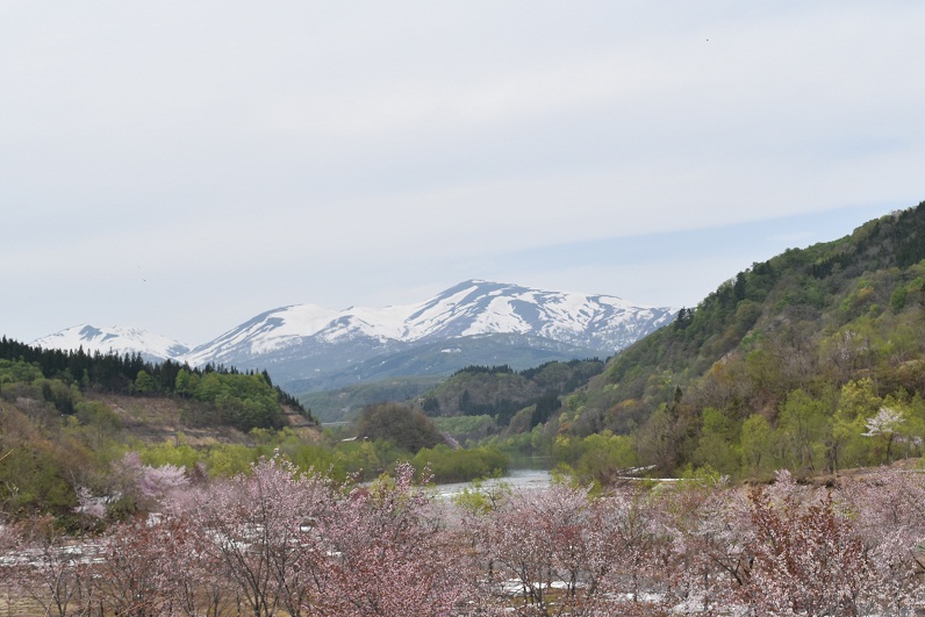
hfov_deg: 37.8
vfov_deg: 25.7
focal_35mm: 53
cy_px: 346
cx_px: 504
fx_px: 1351
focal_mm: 31
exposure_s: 1/400
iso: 200
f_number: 10
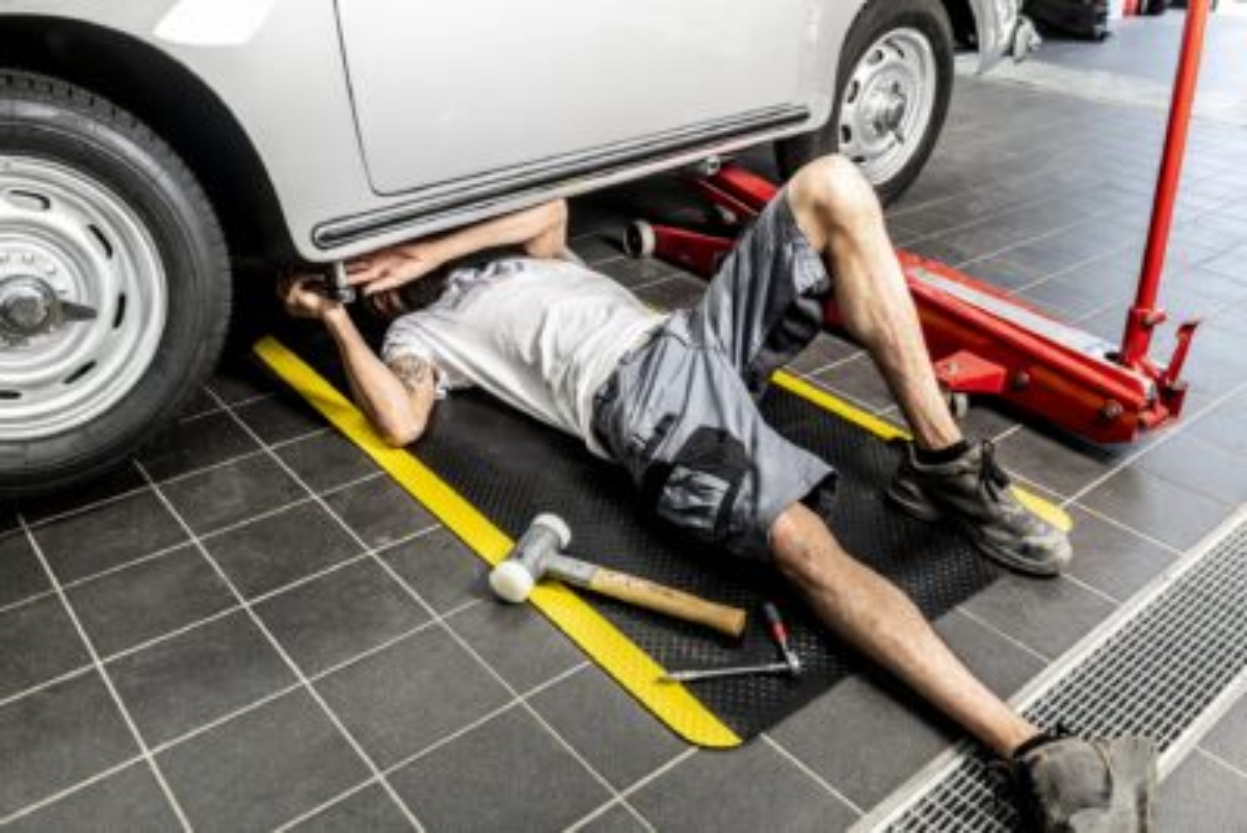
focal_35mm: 31
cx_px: 624
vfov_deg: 42.4
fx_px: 1074
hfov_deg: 60.3
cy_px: 416
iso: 800
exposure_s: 1/160
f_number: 6.3
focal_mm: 31
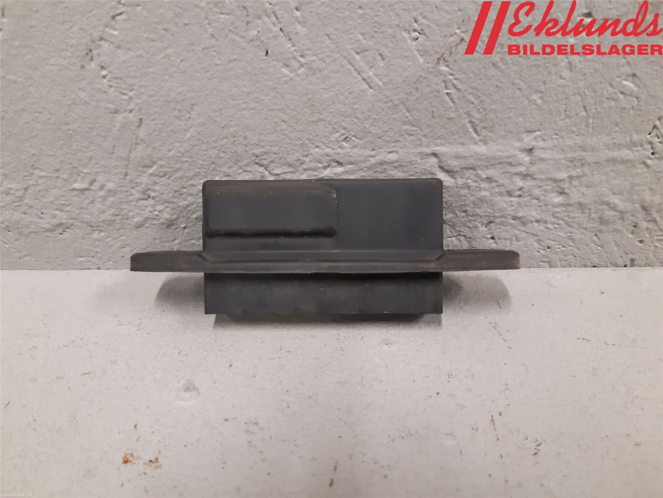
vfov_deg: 53.1
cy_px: 249
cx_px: 332
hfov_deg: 67.3
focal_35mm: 26
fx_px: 498
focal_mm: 3.93
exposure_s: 1/50
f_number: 1.7
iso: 200
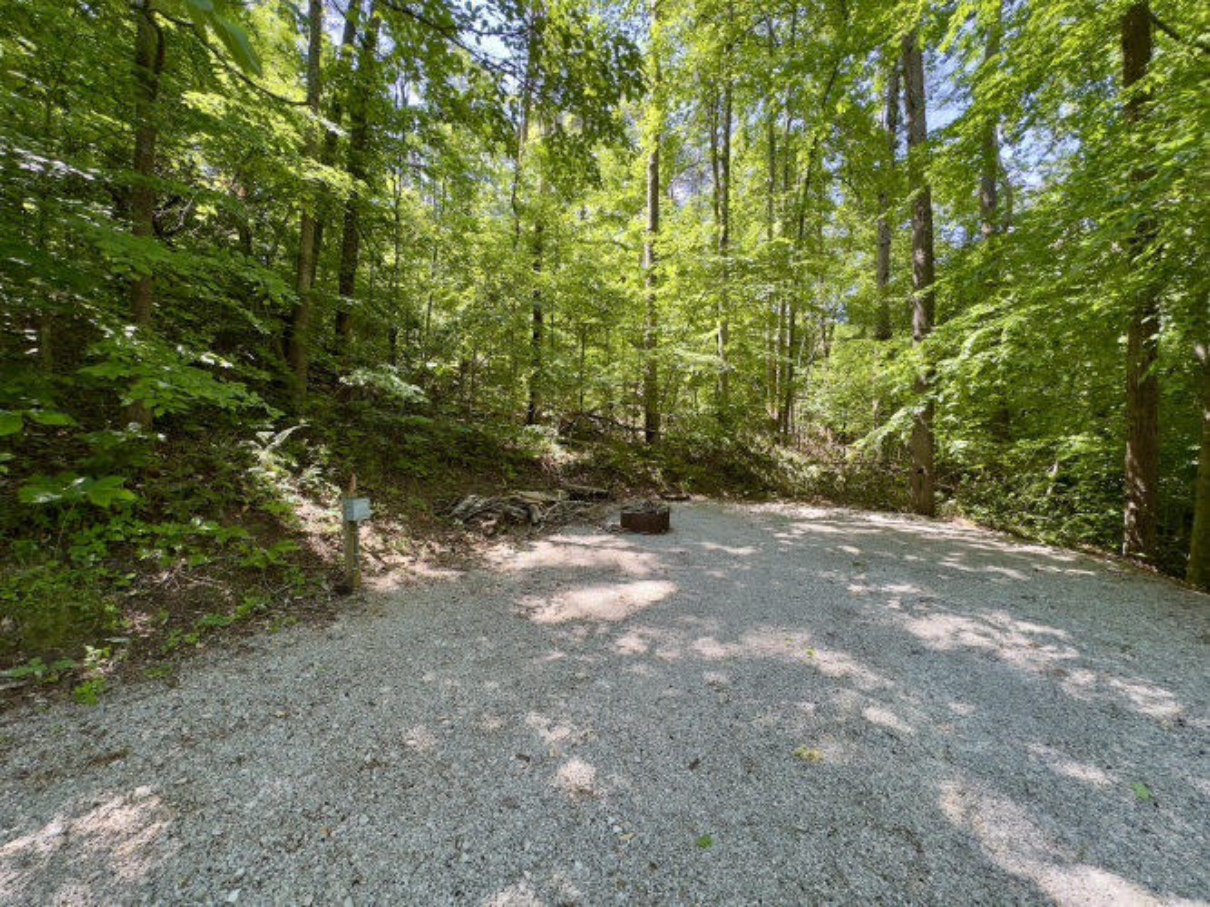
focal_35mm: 14
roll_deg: -0.4
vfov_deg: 85.7
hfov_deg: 102.1
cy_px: 454
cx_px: 605
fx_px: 489
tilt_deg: -1.9
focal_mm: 2.22
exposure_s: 1/113
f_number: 2.2
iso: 40
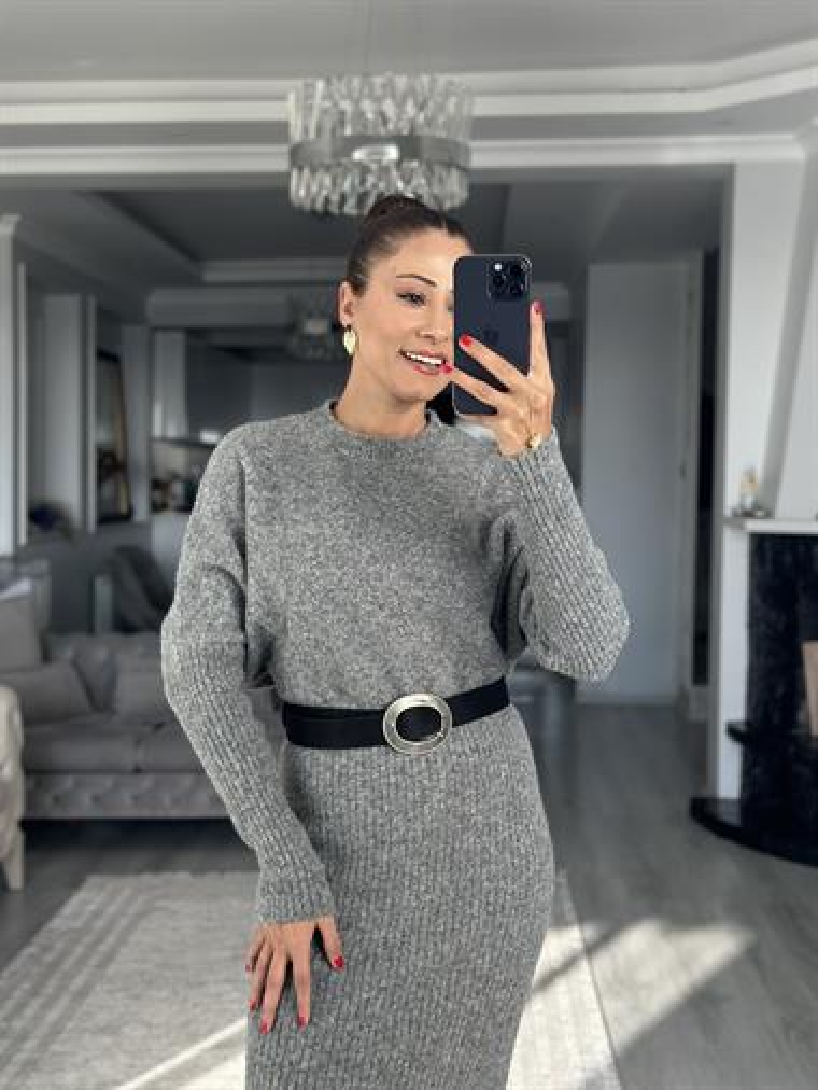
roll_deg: -0.3
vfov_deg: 39.6
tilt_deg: -15.7
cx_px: 409
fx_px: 1511
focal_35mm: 48
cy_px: 545
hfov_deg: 30.3
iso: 80
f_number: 1.78
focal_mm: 6.86
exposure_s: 1/222
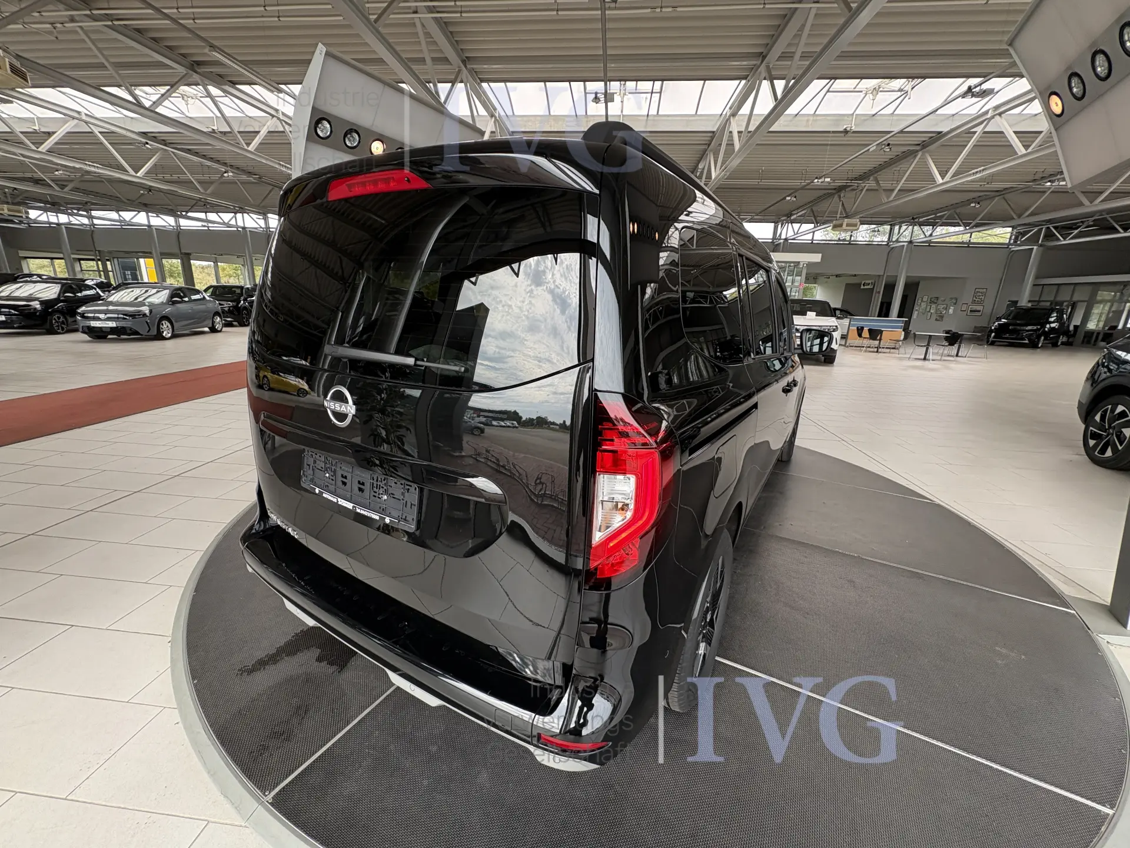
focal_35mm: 14
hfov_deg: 102.1
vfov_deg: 85.7
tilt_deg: -15.5
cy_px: 424
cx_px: 565
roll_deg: -0.2
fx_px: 457
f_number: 2.2
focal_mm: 2.22
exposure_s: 1/99
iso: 64
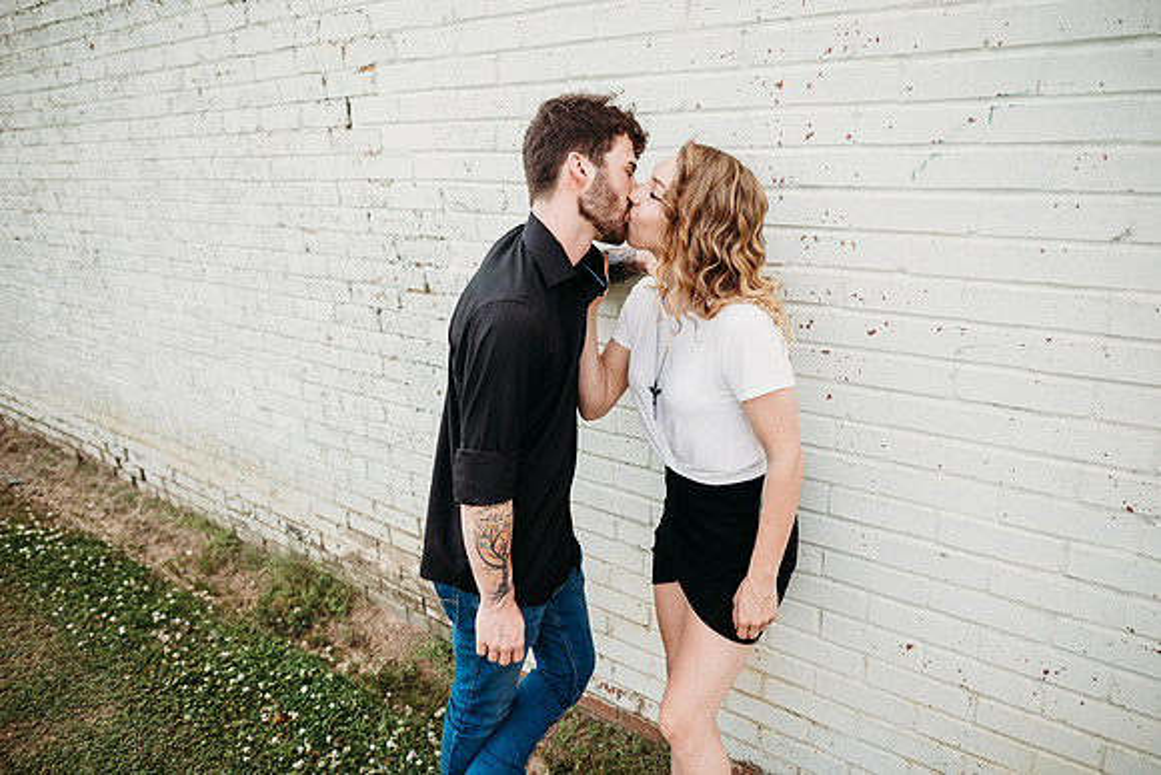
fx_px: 774
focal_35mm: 24
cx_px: 580
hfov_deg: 73.7
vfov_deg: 53.2
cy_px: 388
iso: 100
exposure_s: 1/640
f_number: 2.8
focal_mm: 24
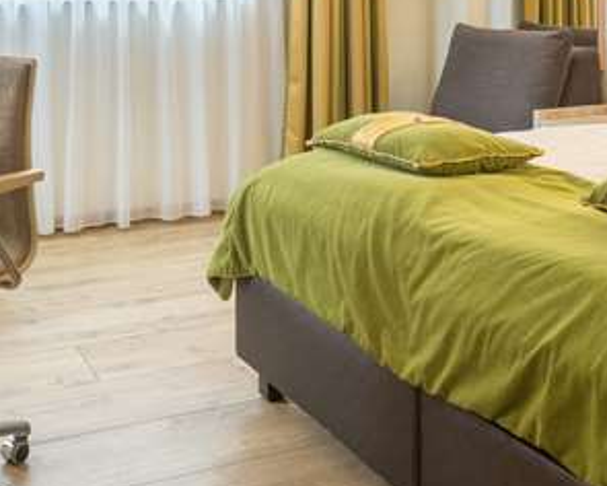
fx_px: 934
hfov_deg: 36.0
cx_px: 293
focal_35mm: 52
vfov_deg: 27.2
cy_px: -19
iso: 100
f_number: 11
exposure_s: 1/20
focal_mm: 16
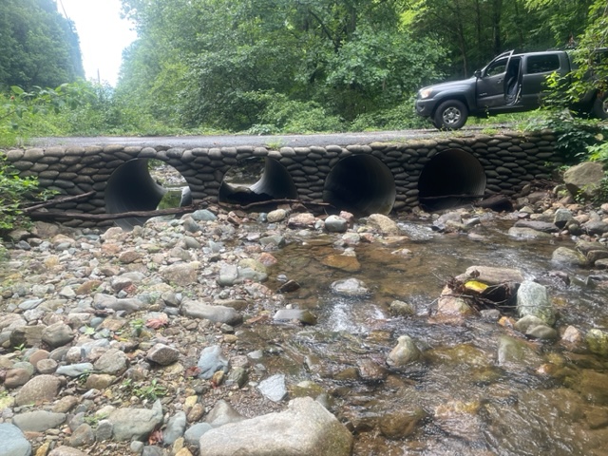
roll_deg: +0.5
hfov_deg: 67.3
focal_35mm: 26
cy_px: 228
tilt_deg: -13.7
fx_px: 457
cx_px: 304
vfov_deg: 53.1
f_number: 1.6
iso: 32
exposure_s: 1/208
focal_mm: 4.2
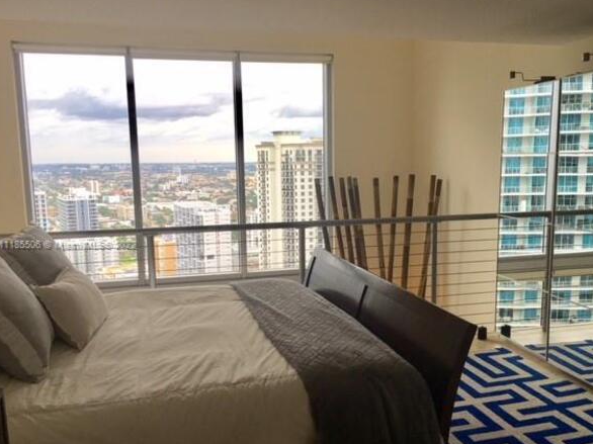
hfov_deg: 55.3
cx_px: 327
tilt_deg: -7.5
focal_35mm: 33
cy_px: 246
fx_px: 565
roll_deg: -0.6
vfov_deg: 42.9
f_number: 2.2
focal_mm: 4.15
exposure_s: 1/128
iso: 25
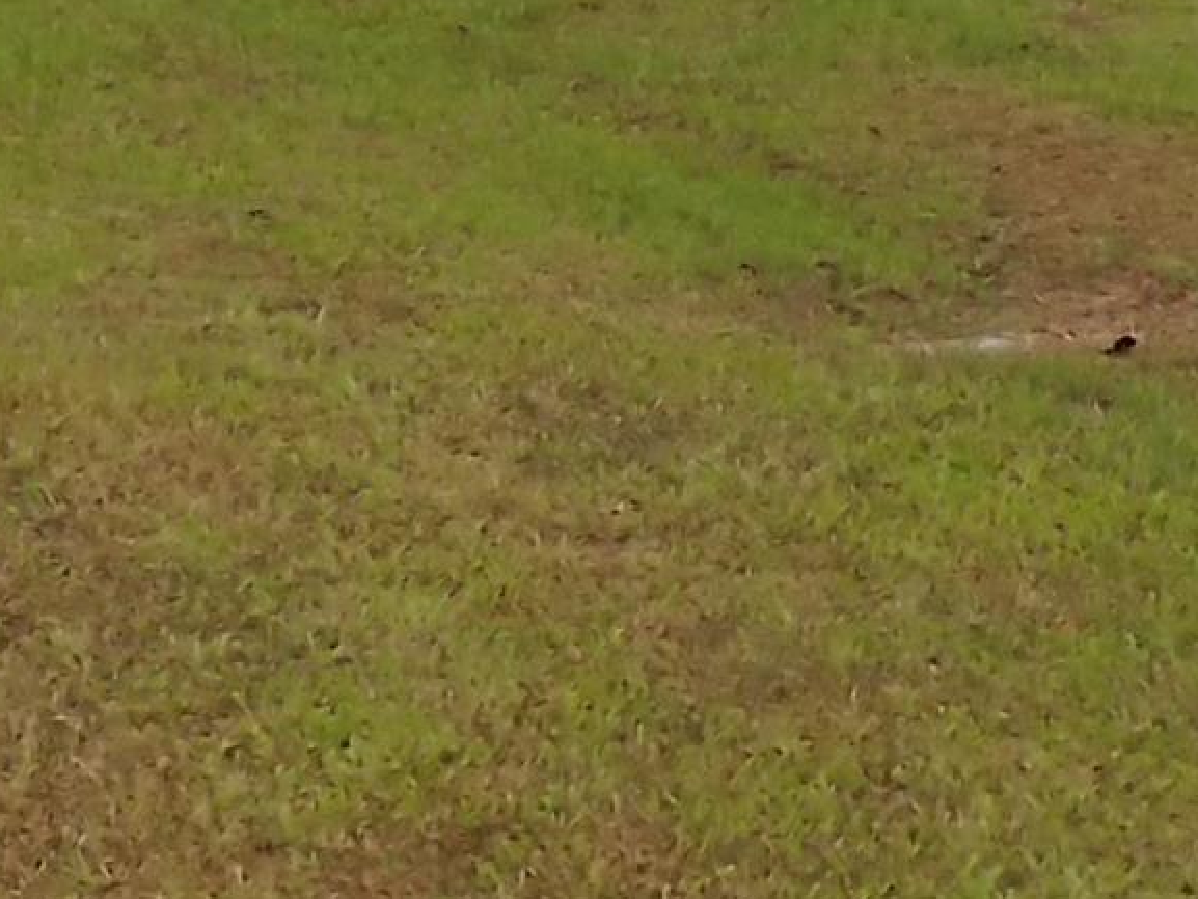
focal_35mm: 133
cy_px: -1048
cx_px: 73
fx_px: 4604
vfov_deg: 10.1
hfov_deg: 14.6
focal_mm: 4.5
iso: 100
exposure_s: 1/640
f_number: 2.8
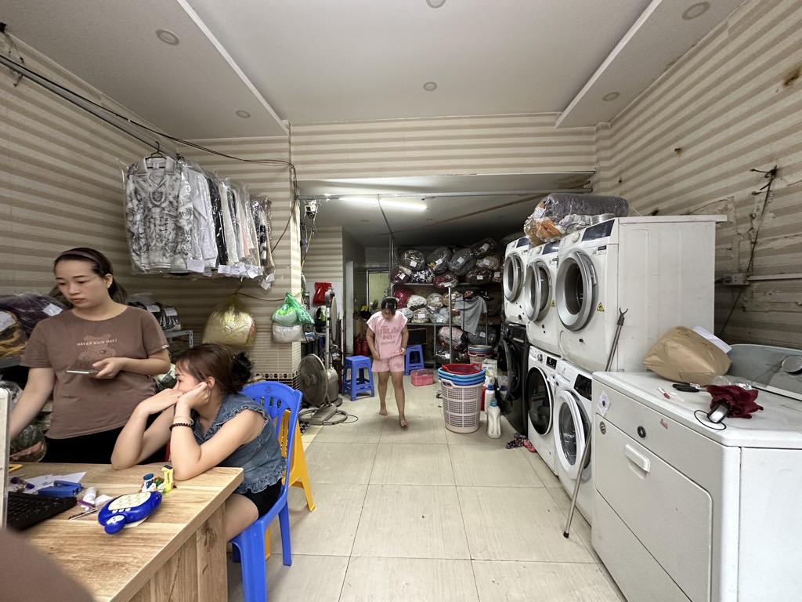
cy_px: 301
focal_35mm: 14
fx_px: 324
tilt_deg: -0.9
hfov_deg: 102.1
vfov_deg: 85.7
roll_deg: +0.3
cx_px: 401
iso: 320
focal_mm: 2.22
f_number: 2.2
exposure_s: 1/72
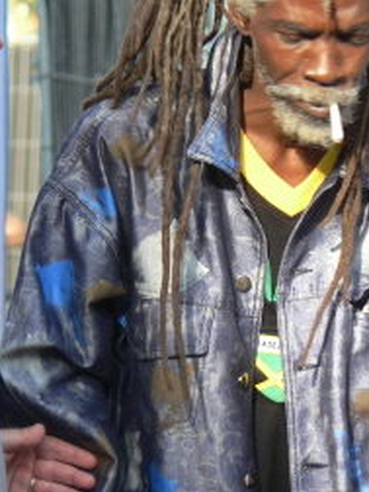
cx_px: 219
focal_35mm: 567
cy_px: 173
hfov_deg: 2.6
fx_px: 8059
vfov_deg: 3.5
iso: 64
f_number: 3.6
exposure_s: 1/125
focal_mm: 54.2
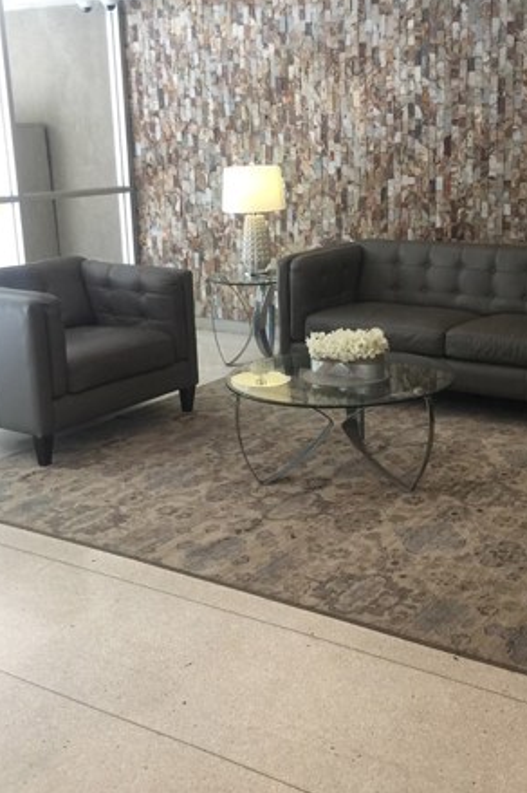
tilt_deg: -14.2
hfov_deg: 30.2
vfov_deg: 44.5
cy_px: 363
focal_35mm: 44
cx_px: 365
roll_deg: +2.6
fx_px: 968
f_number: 2.2
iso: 40
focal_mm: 4.15
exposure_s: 1/15
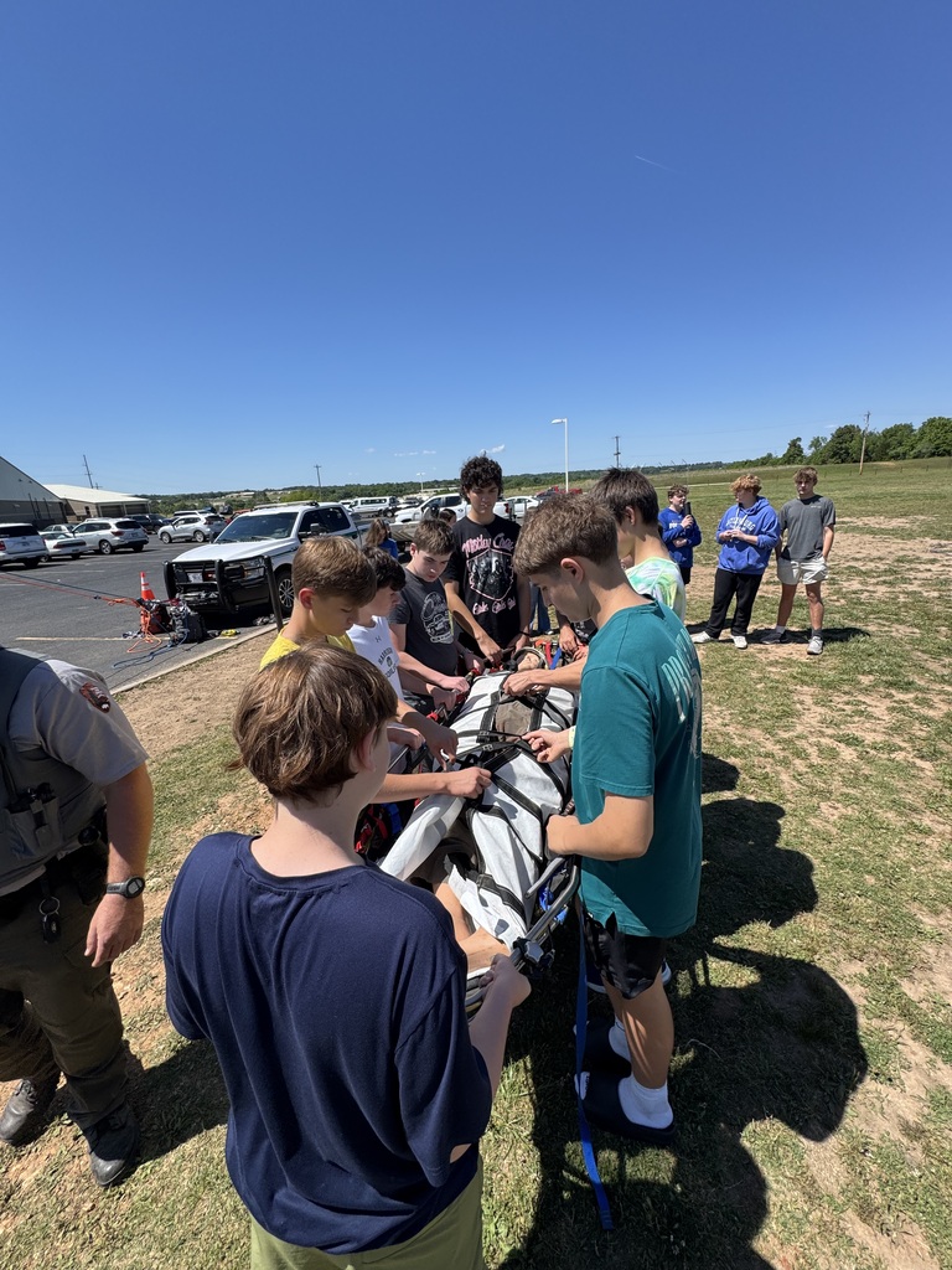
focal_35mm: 14
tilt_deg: -16.9
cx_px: 476
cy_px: 635
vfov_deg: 102.1
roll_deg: +3.6
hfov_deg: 85.7
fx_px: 513
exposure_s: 1/1600
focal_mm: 2.22
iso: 50
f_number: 2.2
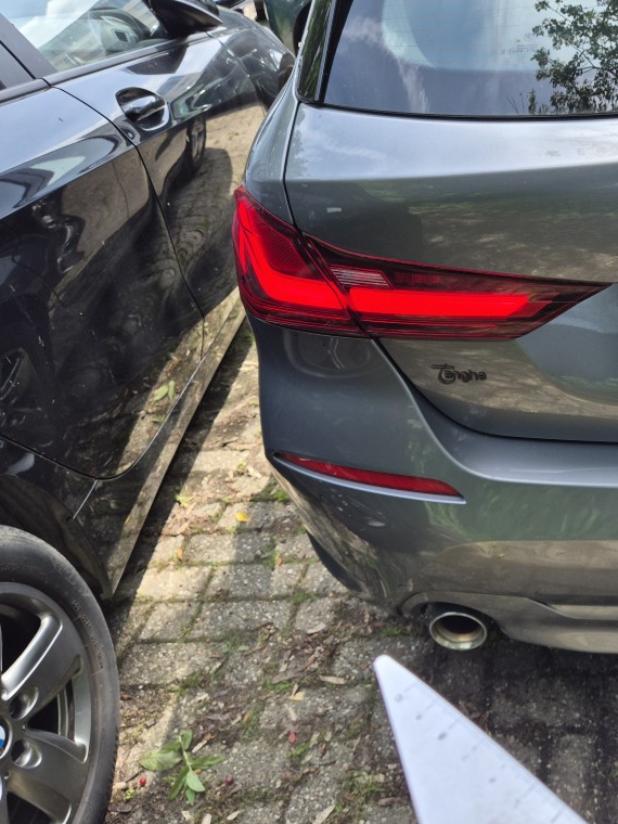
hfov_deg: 42.0
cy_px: 414
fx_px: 738
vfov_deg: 58.4
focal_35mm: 31
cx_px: 549
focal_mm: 5.4
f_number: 1.8
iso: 25
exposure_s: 1/402
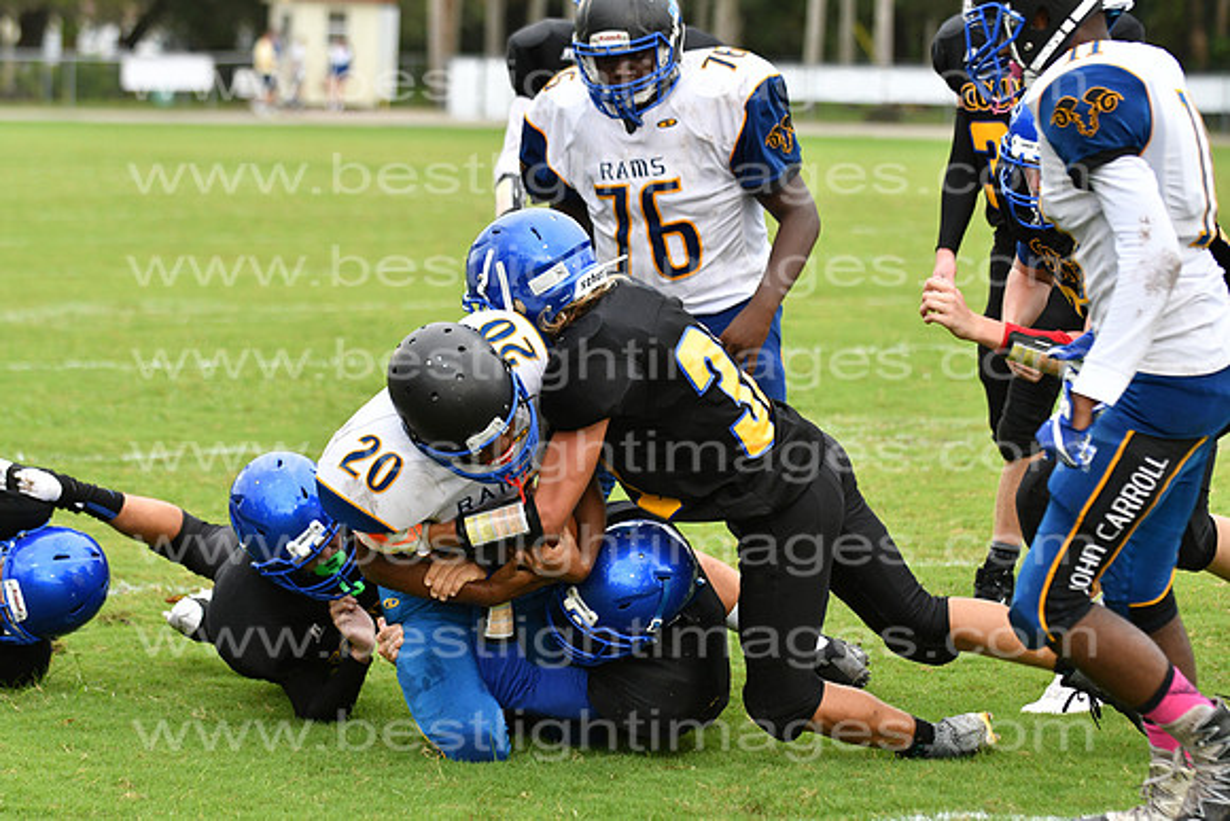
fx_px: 7176
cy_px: 410
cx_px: 615
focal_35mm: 210
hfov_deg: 9.8
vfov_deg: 6.5
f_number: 3.5
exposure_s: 1/1600
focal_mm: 140
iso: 800
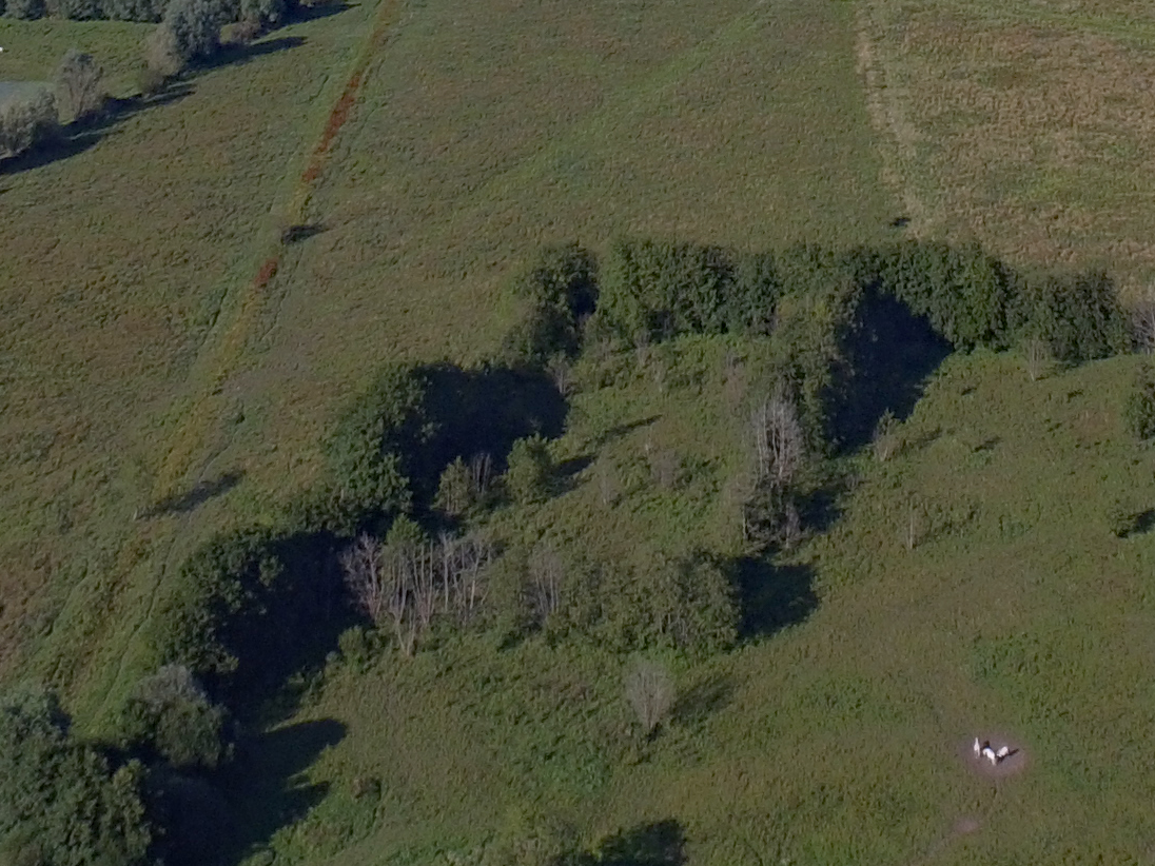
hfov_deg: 26.5
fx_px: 2436
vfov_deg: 17.6
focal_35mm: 73
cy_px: -516
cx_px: 755
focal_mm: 3.61
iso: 100
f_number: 2.8
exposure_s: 1/273
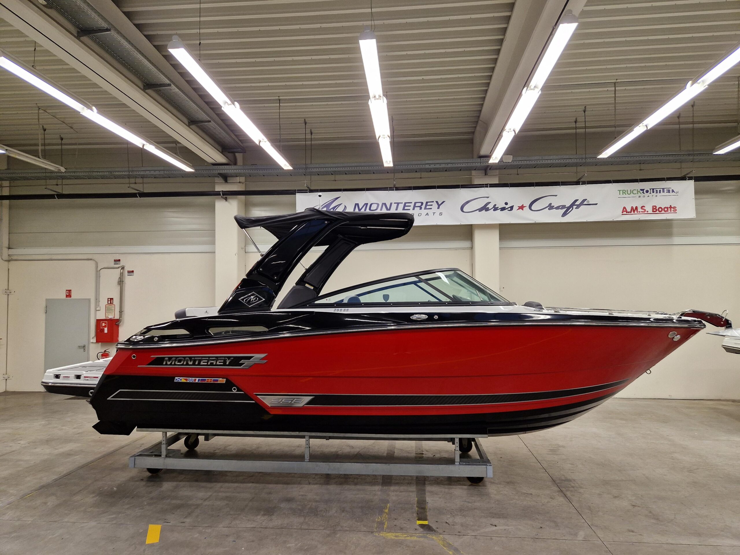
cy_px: 278
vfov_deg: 58.9
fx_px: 492
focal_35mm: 23
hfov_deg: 73.9
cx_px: 370
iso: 125
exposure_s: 1/100
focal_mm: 5.4
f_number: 1.8
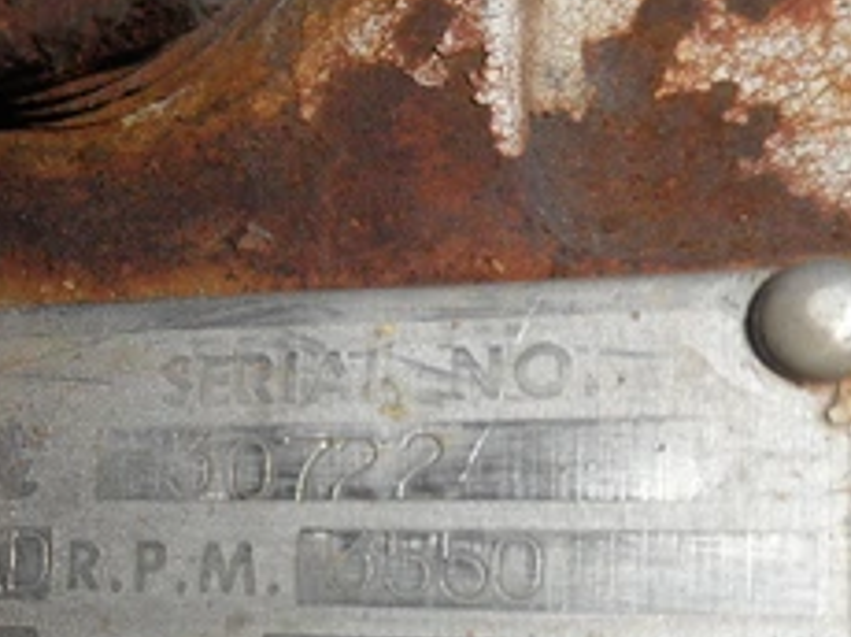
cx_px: 155
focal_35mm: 61
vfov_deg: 23.6
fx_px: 1498
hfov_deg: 30.8
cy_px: 504
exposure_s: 1/60
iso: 200
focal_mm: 6.1
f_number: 9.1
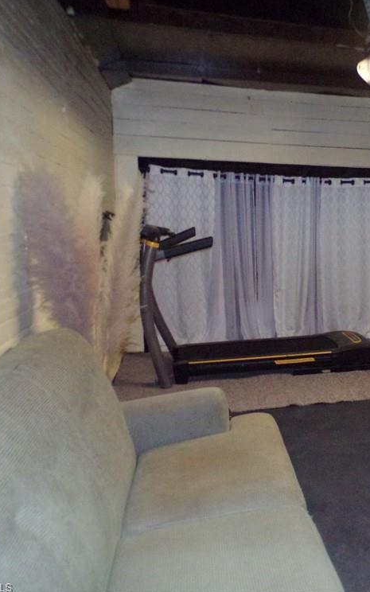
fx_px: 565
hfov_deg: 33.5
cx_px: 362
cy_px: 290
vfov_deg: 55.3
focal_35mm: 35
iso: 690
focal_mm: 4.3
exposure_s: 1/34
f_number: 3
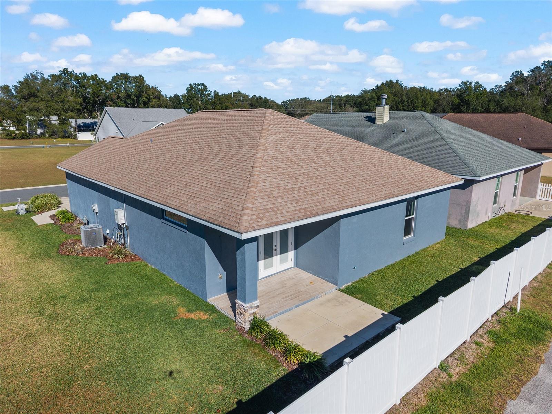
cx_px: 276
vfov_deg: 56.8
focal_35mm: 24
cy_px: 207
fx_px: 383
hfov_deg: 71.6
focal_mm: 8.67
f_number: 1.8
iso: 200
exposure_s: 1/6000
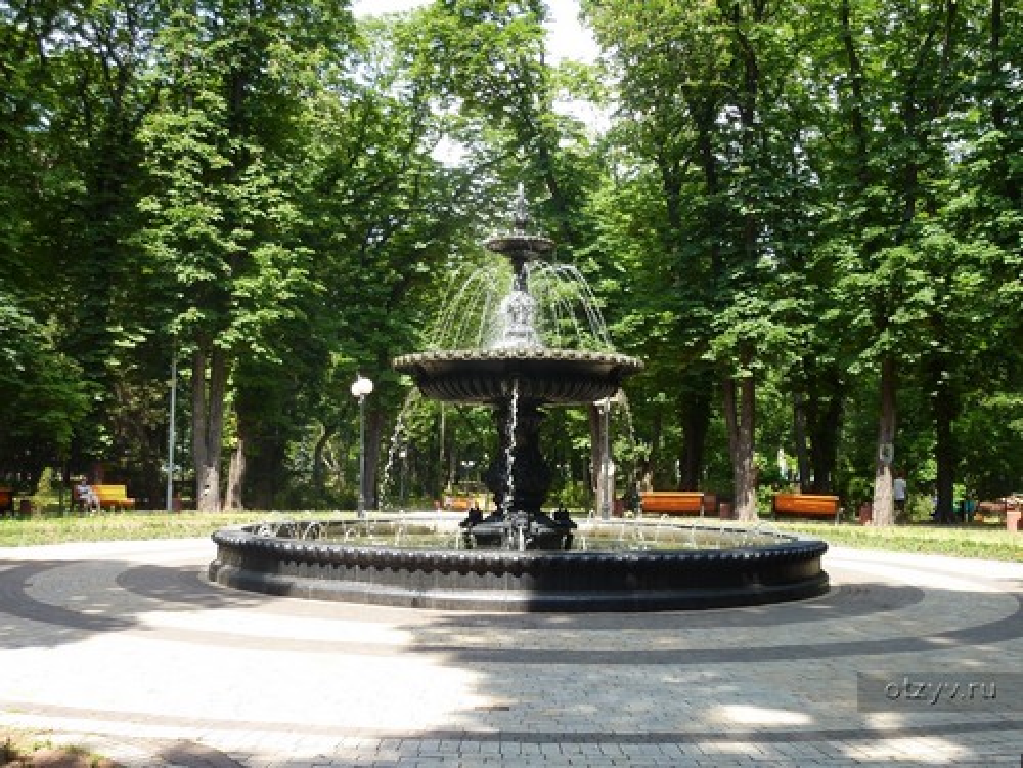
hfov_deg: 52.6
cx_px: 512
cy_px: 384
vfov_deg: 40.7
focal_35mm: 35
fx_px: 1034
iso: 80
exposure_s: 1/160
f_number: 4
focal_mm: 5.7
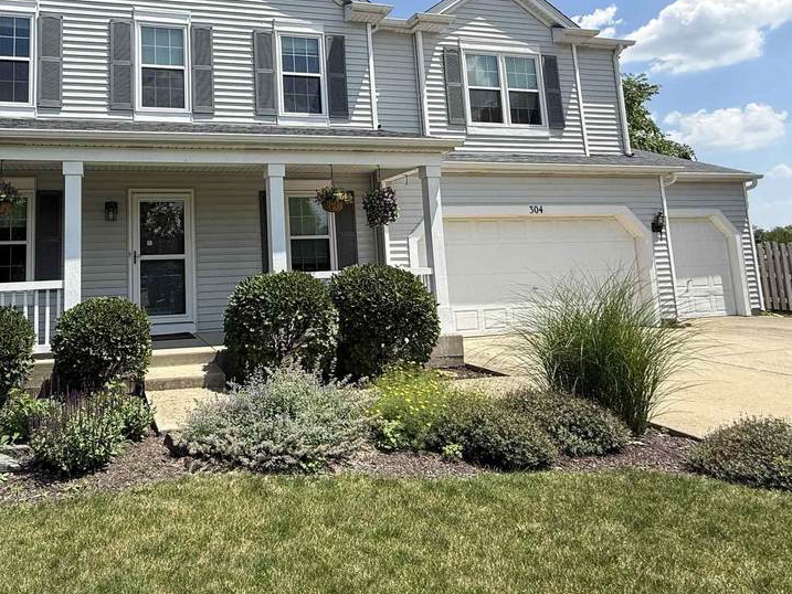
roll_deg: +1.3
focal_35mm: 25
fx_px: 572
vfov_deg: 53.8
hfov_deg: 66.9
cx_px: 245
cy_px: 197
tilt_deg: +8.2
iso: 50
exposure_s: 1/1497
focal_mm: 2.22
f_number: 2.2
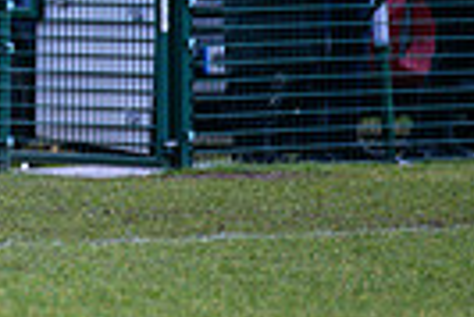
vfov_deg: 1.1
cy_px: 16
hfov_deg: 1.6
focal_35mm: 1310
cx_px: -538
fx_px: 17267
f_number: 2.8
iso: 1000
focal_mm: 300
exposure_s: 1/400
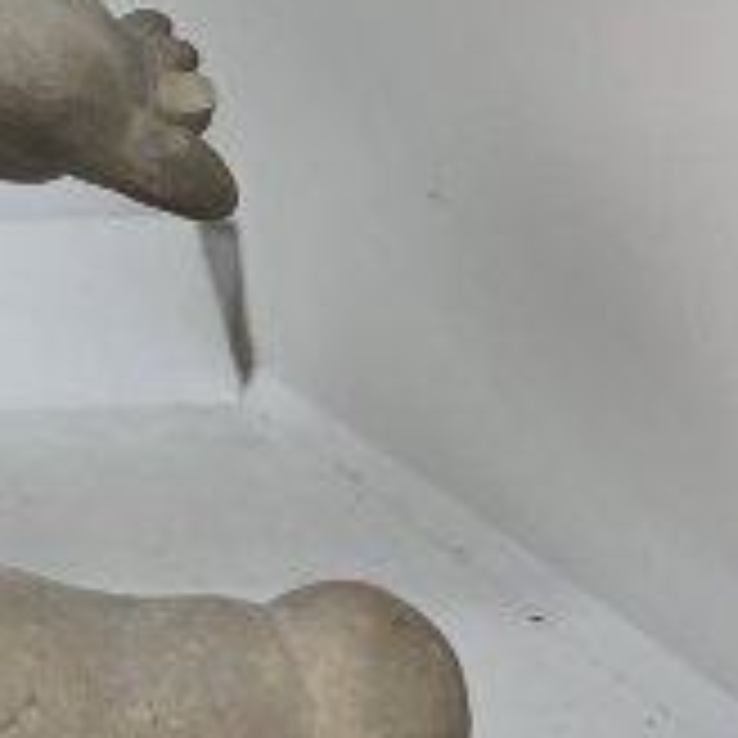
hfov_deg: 8.8
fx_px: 3594
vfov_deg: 11.5
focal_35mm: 149
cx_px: -1696
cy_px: -117
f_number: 1.7
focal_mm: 6.3
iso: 40
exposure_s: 1/100
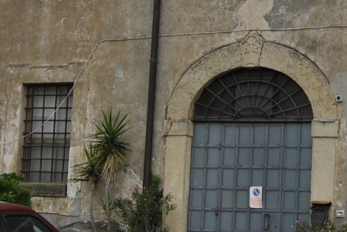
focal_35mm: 128
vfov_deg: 10.7
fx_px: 1236
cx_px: 262
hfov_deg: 15.9
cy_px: 27
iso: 100
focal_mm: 22
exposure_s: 1/125
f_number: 5.6
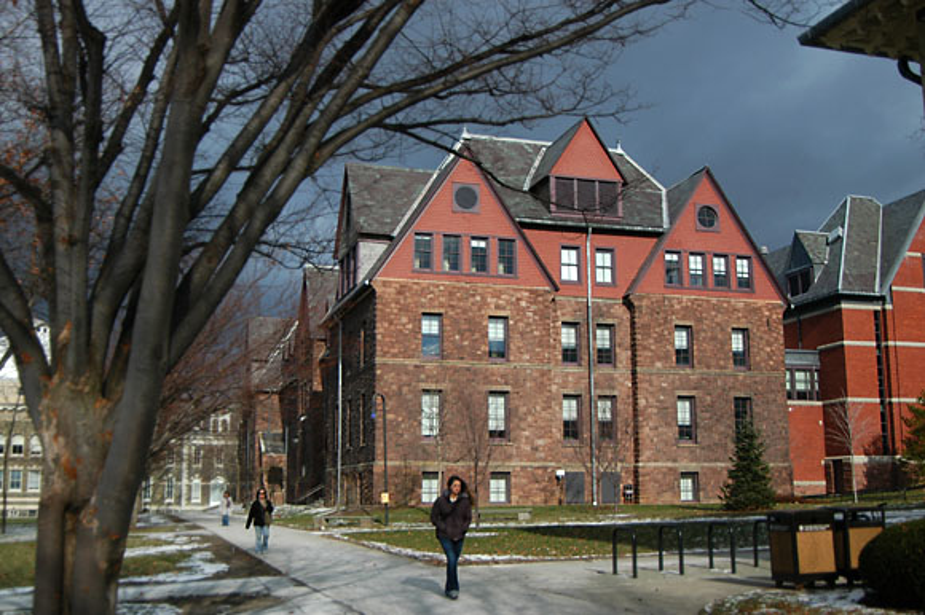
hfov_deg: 46.4
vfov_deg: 31.9
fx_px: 1079
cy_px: 308
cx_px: 462
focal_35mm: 42
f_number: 3.8
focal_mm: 28
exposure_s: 1/750
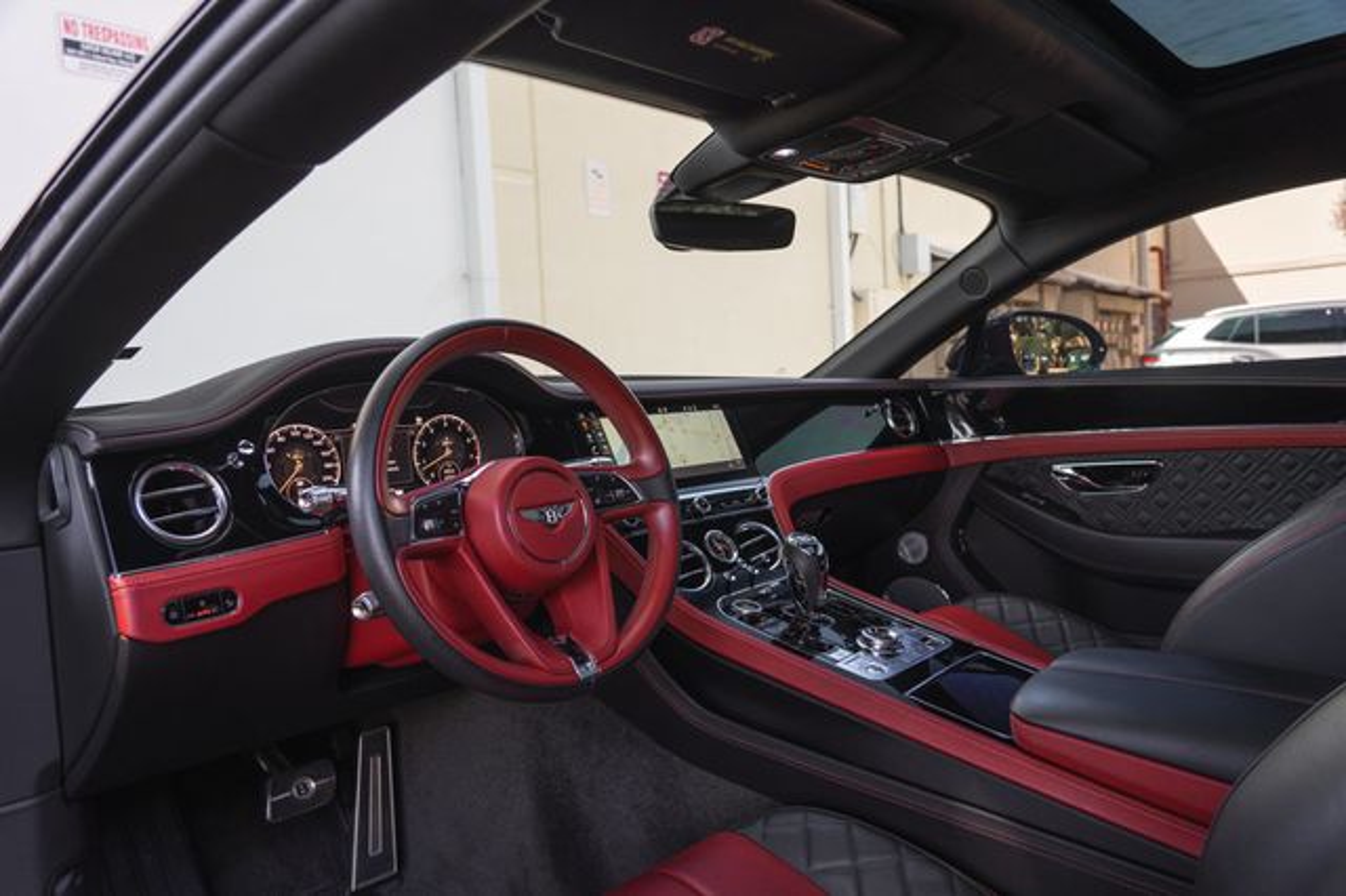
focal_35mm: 25
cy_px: 448
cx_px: 673
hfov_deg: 71.8
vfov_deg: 51.5
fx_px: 929
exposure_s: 1/100
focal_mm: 24
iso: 640
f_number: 5
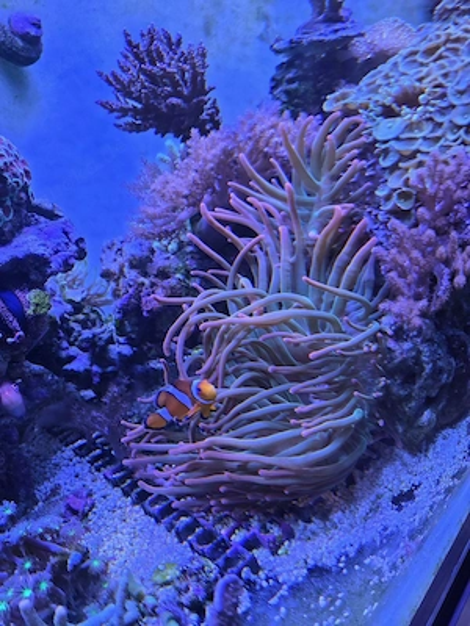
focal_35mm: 23
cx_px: 235
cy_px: 313
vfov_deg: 73.9
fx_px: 416
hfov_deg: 58.9
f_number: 1.8
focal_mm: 5.4
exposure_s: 1/71.4
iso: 100
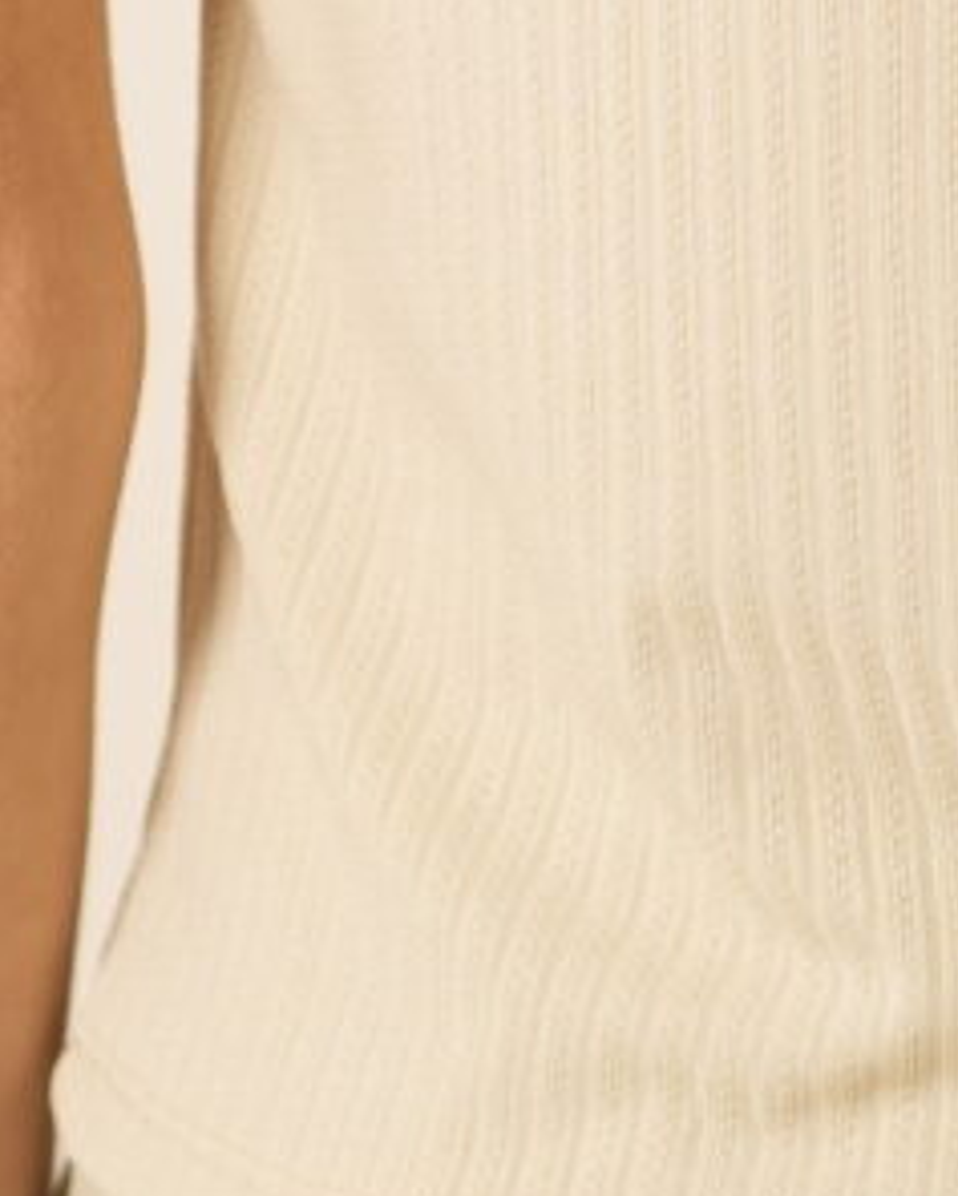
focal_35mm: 285
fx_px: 10096
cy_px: 40
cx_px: 1346
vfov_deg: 6.8
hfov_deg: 5.4
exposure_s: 1/60
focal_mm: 50
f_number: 2.8
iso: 400
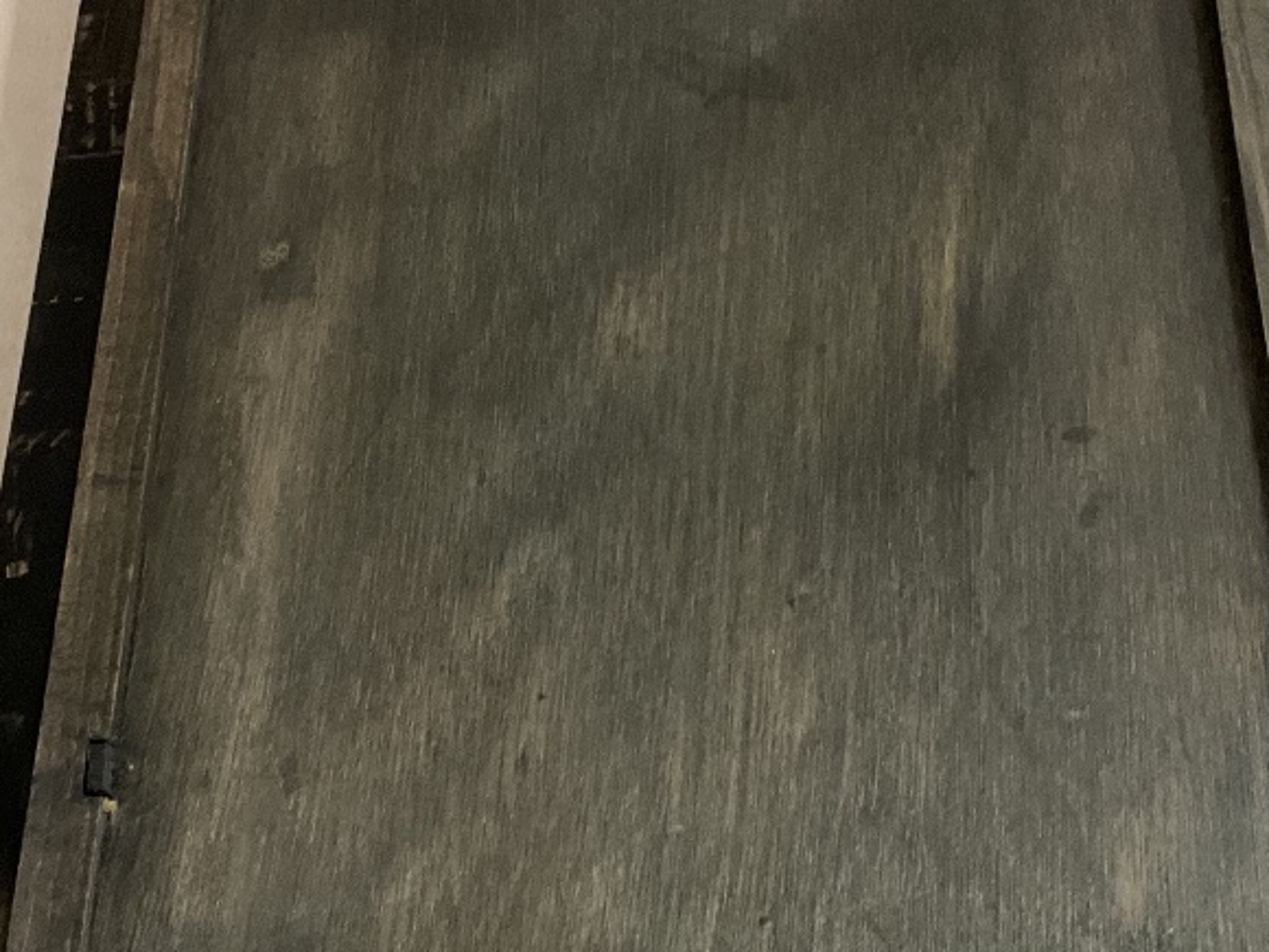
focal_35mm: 60
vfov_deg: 24.4
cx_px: 674
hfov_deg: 32.2
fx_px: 2200
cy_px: 398
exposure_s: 1/33
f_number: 1.8
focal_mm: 3
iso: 200
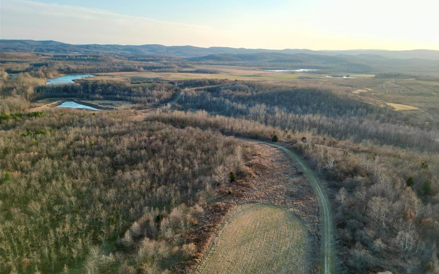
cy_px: 149
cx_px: 224
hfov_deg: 70.4
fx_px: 311
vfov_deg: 47.5
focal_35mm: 26
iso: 100
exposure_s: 1/800
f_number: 1.7
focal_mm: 6.72
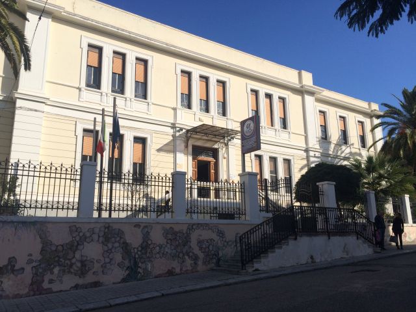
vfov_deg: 48.2
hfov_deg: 61.7
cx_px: 208
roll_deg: +1.5
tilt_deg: +13.4
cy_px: 156
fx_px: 349
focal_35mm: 29
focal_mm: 4.15
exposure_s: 1/2933
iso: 32
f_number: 2.2
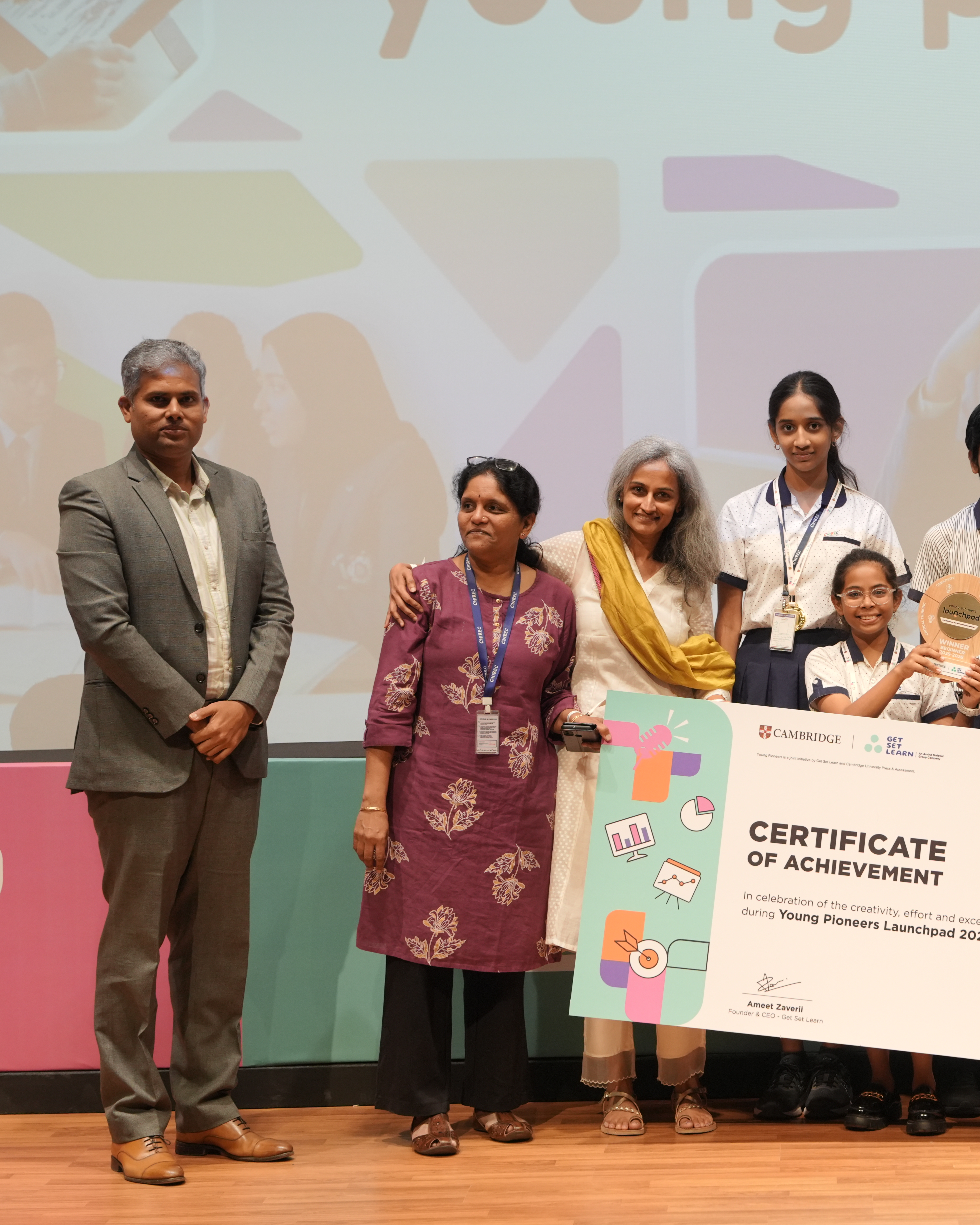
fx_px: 3589
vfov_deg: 19.4
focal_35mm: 99
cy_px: 613
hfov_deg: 15.4
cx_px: 841
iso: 2000
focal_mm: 70
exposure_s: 1/250
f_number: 4
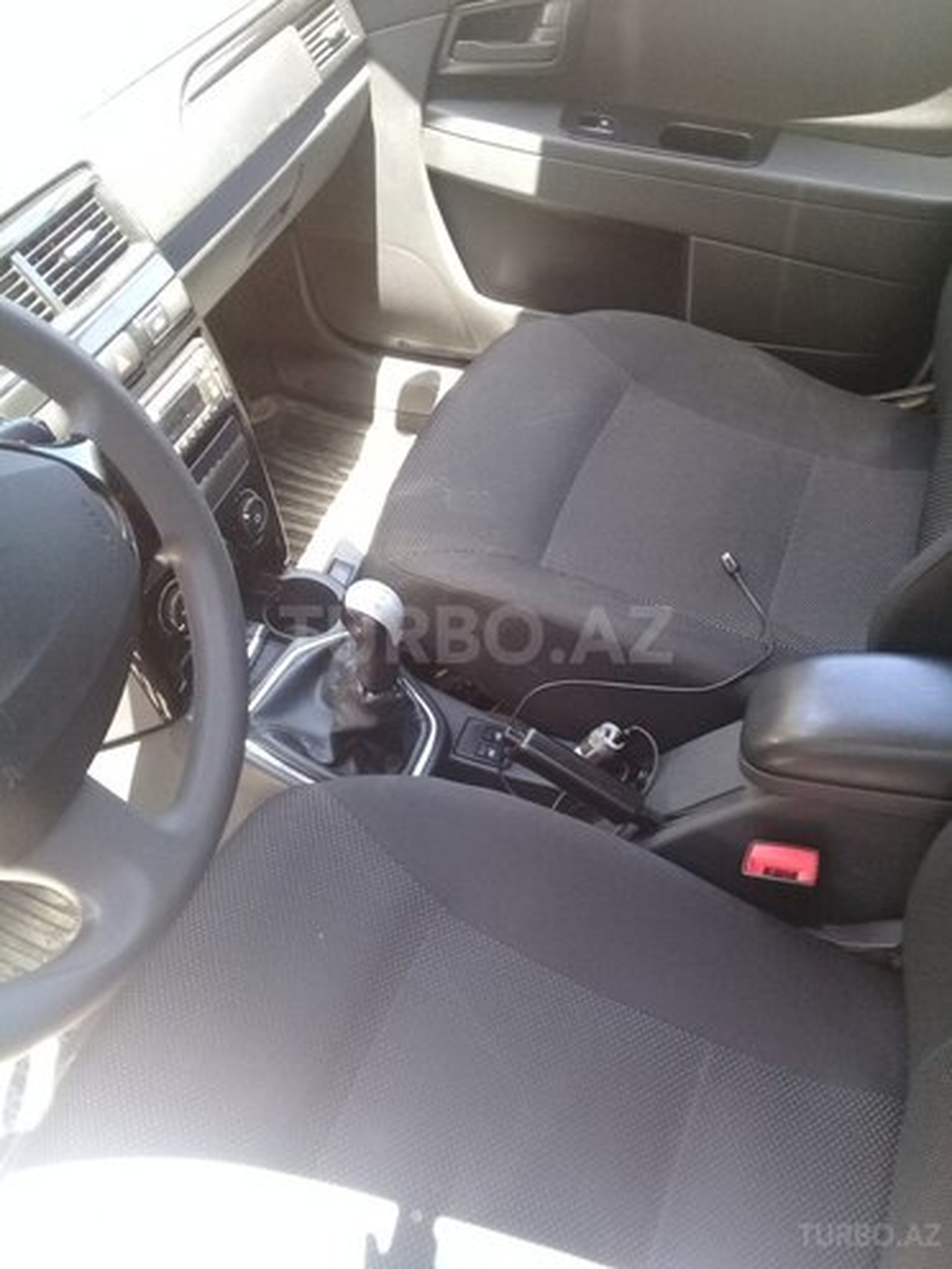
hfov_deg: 45.4
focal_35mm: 31
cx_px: 476
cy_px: 634
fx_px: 1137
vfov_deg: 58.4
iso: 100
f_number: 2.2
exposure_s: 1/33
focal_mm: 3.3
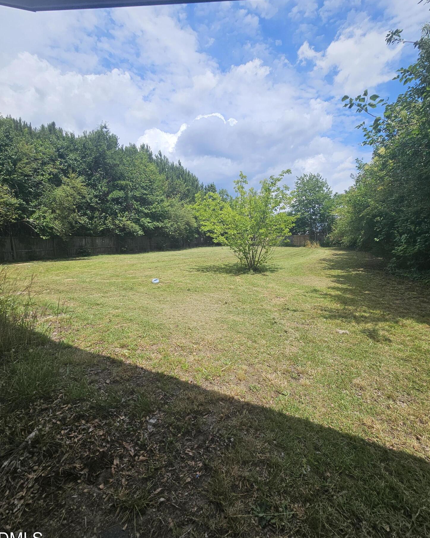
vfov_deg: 100.7
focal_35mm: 14
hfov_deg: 88.0
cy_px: 269
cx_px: 218
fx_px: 223
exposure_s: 1/2767
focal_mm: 2.2
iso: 50
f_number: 2.2
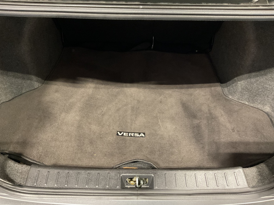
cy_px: 102
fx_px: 230
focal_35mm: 29
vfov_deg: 48.2
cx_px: 137
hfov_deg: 61.7
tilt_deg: -45.1
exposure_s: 1/30
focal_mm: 3
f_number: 1.8
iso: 500
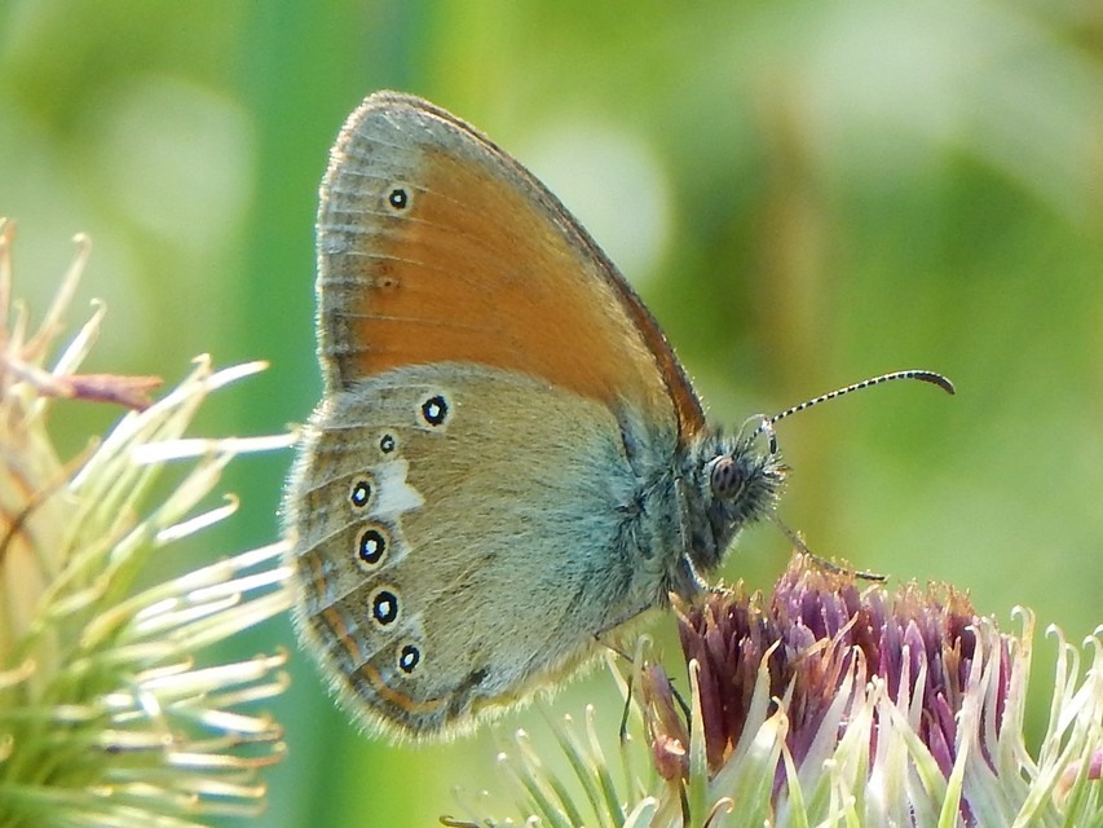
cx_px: 552
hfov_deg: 10.9
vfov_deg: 8.2
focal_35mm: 182
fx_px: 5800
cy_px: 414
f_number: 5.3
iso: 125
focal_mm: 32.8
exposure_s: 1/250
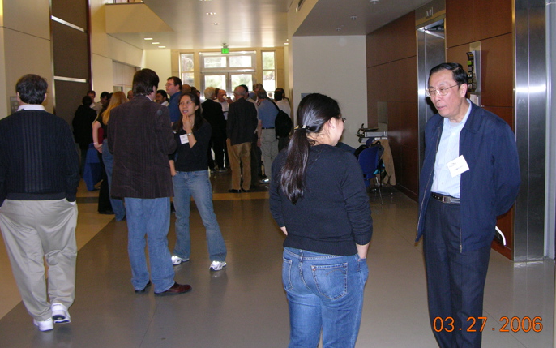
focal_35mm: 40
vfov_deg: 31.9
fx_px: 606
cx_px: 285
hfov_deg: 49.3
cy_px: 146
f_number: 2.8
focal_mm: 8.9
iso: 200
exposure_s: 1/60.1
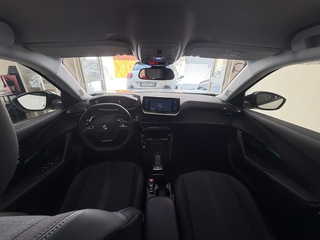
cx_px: 160
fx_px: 129
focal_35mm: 14
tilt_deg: -22.9
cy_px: 120
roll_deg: -0.5
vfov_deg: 85.7
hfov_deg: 102.1
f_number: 2.2
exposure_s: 1/121
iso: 125
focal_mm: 2.22
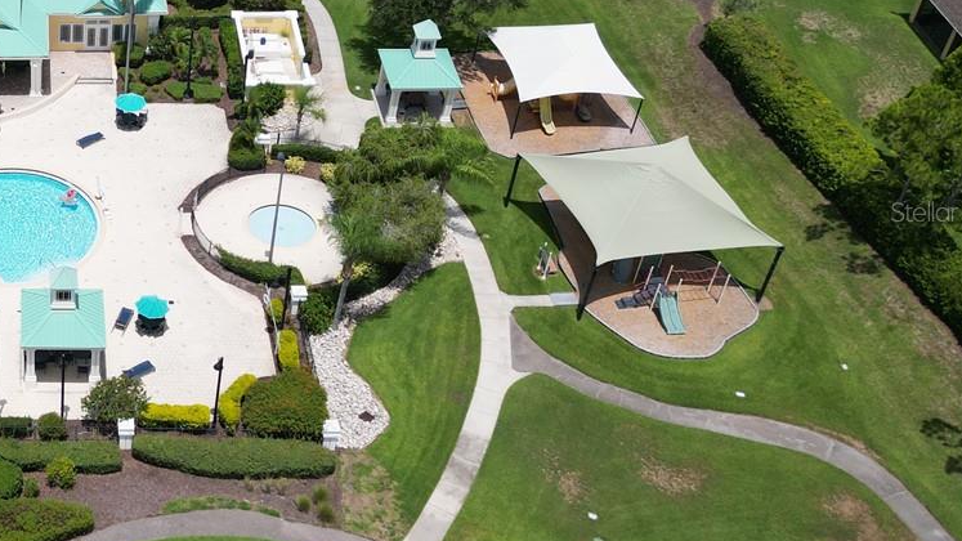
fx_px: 1428
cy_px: 211
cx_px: -18
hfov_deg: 33.7
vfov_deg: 21.4
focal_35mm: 56
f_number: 1.7
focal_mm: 6.72
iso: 200
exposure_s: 1/5000
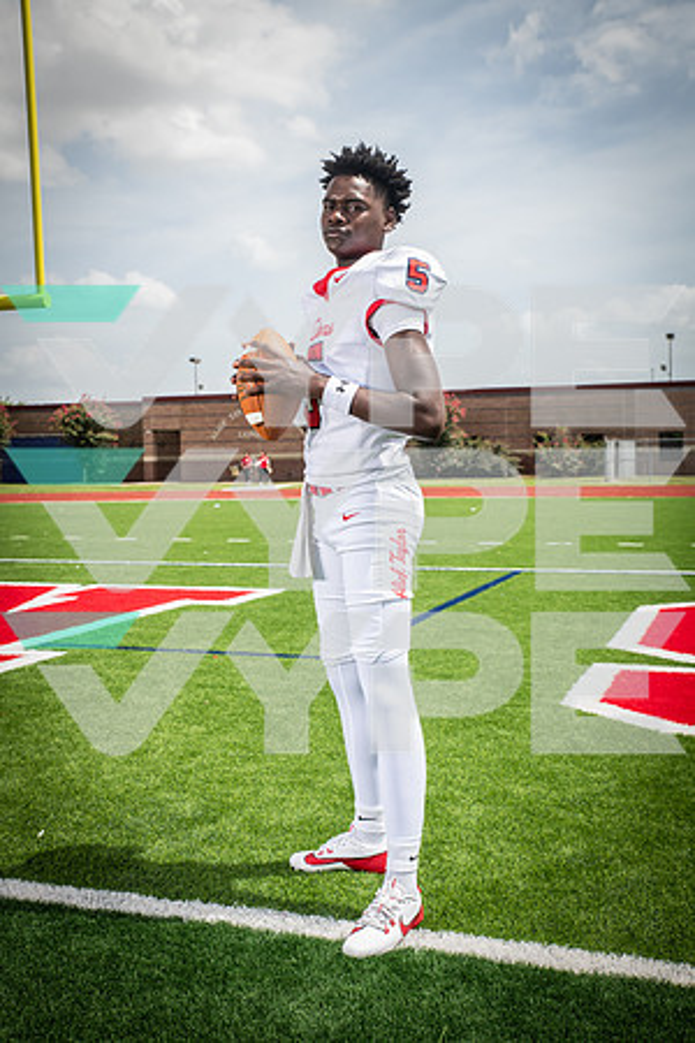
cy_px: 522
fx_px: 1216
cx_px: 348
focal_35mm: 42
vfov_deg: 46.4
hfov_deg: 31.9
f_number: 7.1
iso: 160
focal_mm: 42
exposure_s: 1/500
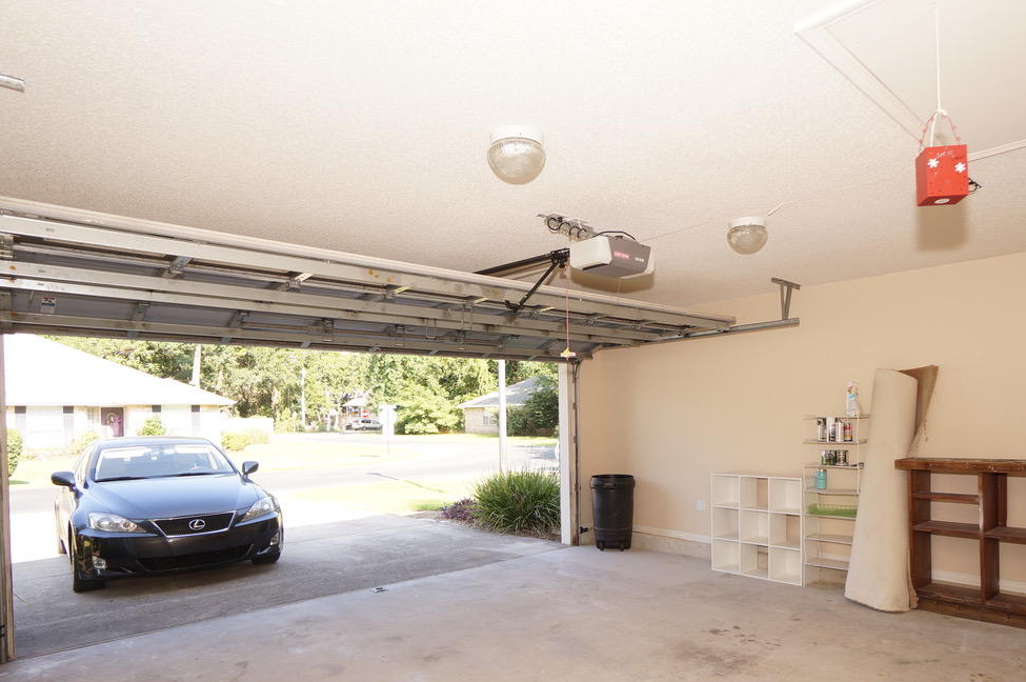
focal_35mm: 22
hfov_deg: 79.0
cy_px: 437
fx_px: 617
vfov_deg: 57.0
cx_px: 590
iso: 100
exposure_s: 1/80
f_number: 4.5
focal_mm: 11
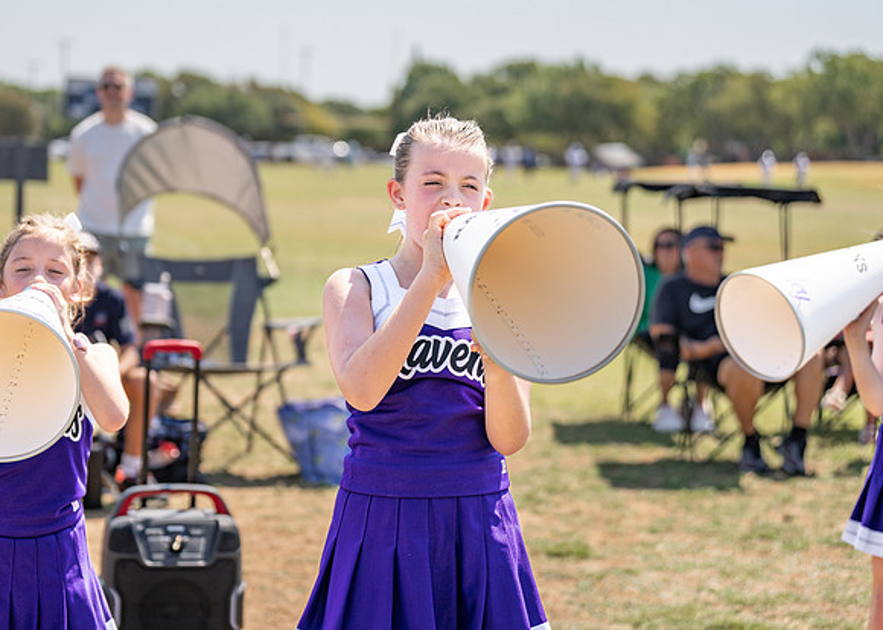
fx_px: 2090
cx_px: 382
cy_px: 278
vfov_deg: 17.1
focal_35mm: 83
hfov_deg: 23.8
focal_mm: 70
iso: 160
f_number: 2.8
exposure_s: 1/2500
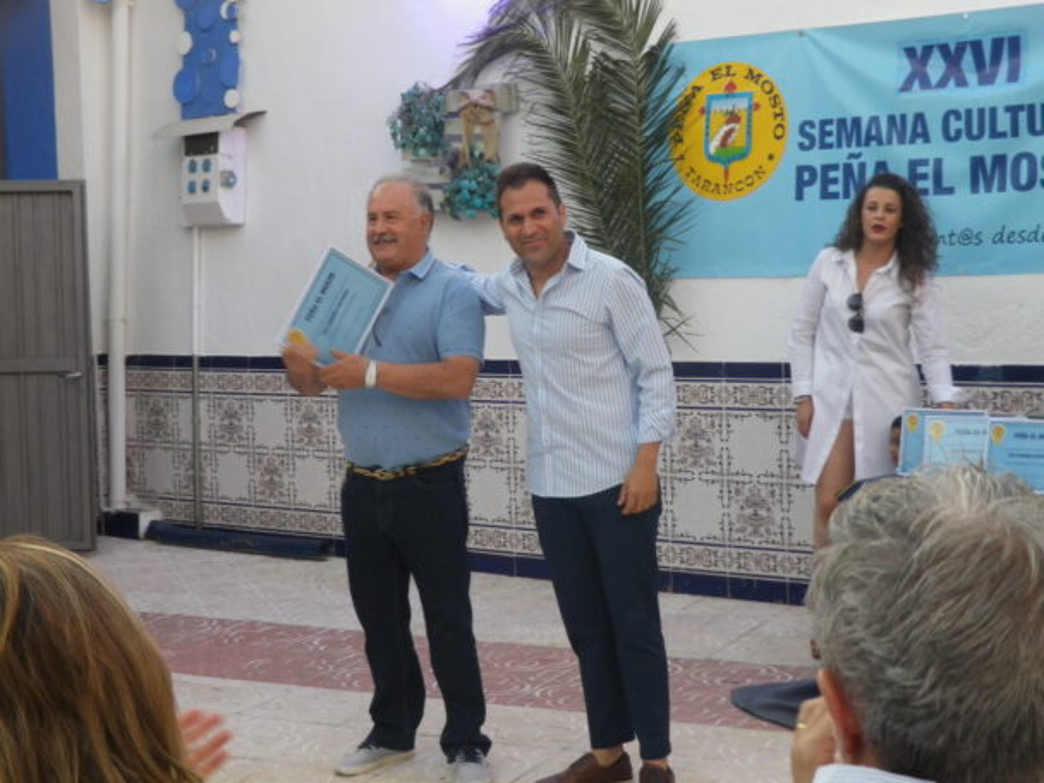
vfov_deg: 27.5
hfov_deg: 36.2
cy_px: 392
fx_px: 1598
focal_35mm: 53
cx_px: 522
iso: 125
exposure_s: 1/60
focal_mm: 9.5
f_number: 4.4
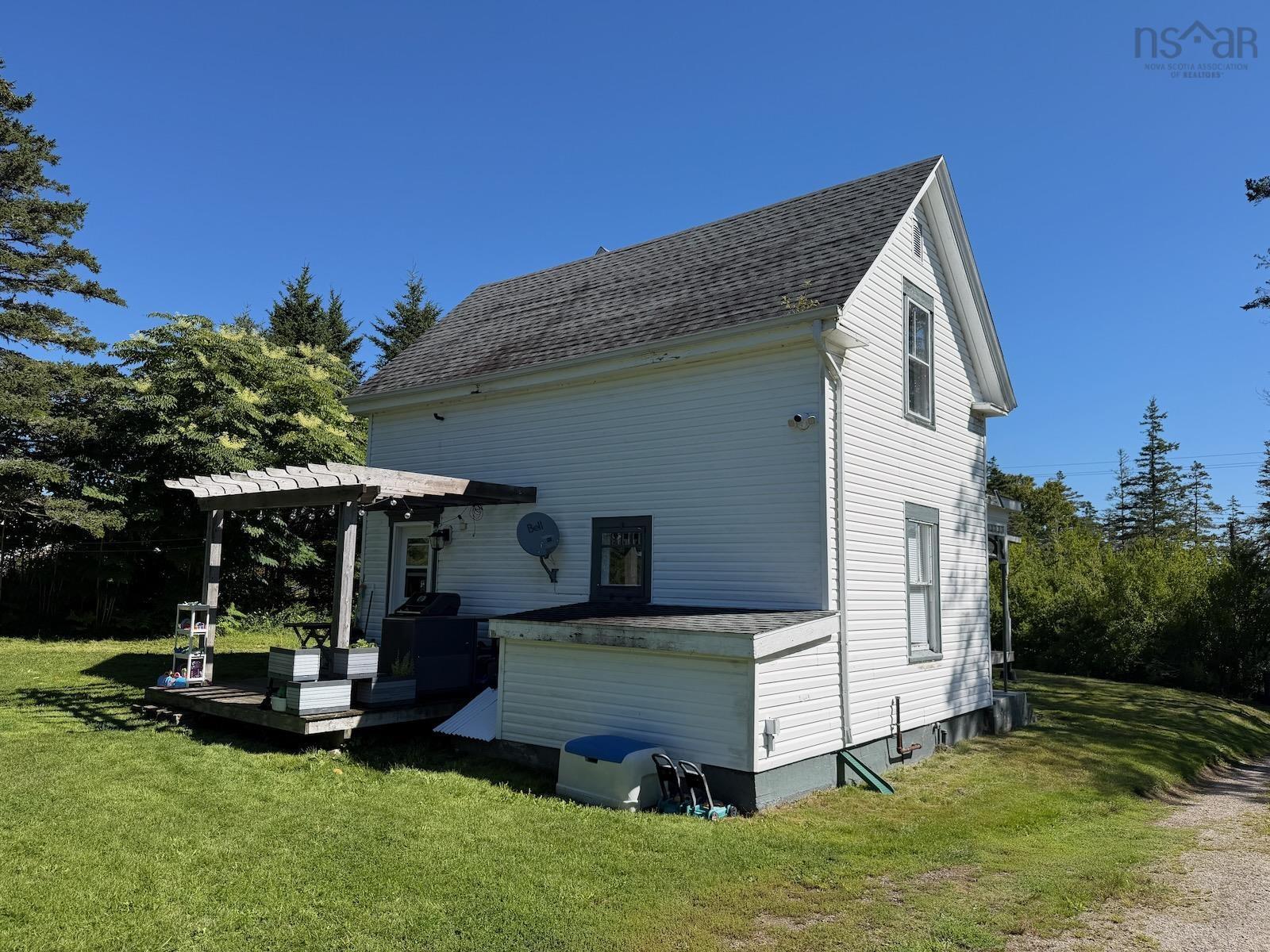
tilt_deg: +6.7
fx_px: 881
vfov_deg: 56.8
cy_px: 476
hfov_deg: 71.6
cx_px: 635
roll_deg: -0.7
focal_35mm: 24
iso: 100
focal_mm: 6.76
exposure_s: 1/4673
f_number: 1.78
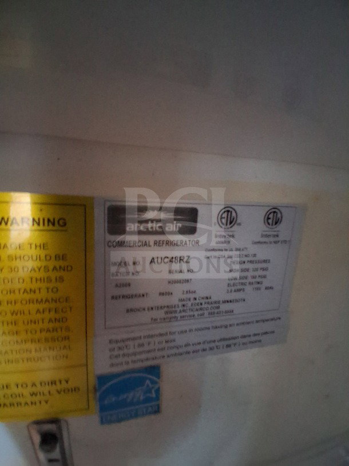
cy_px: 233
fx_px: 228
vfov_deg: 91.0
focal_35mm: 17
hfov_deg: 74.7
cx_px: 174
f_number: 2.2
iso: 1250
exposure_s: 1/8
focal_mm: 1.4
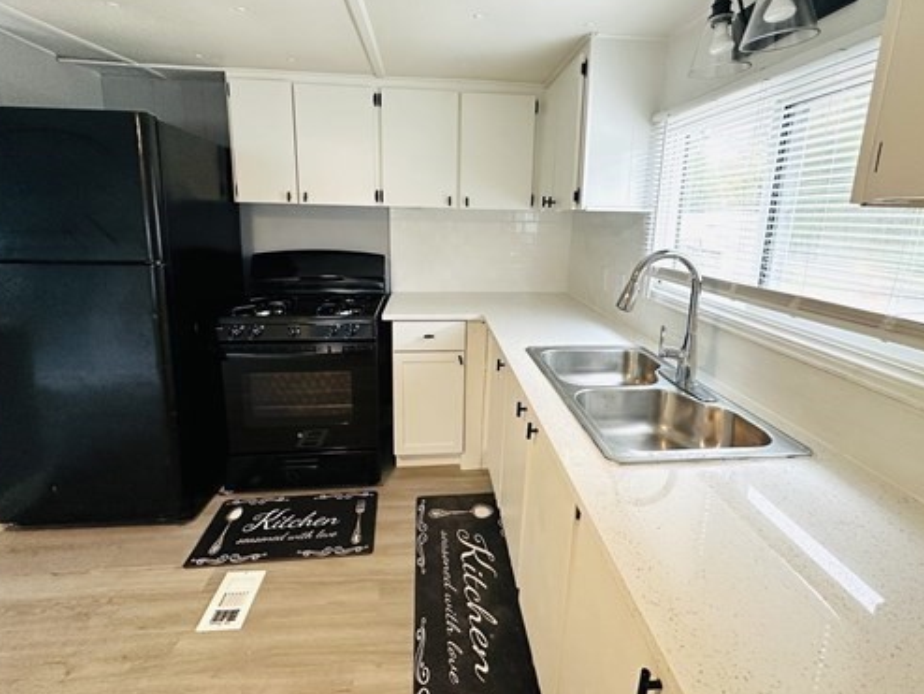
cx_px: 473
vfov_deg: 74.5
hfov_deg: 91.0
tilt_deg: -12.3
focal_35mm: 17
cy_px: 307
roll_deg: -2.0
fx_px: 454
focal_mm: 2.22
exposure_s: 1/120
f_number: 2.2
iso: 250
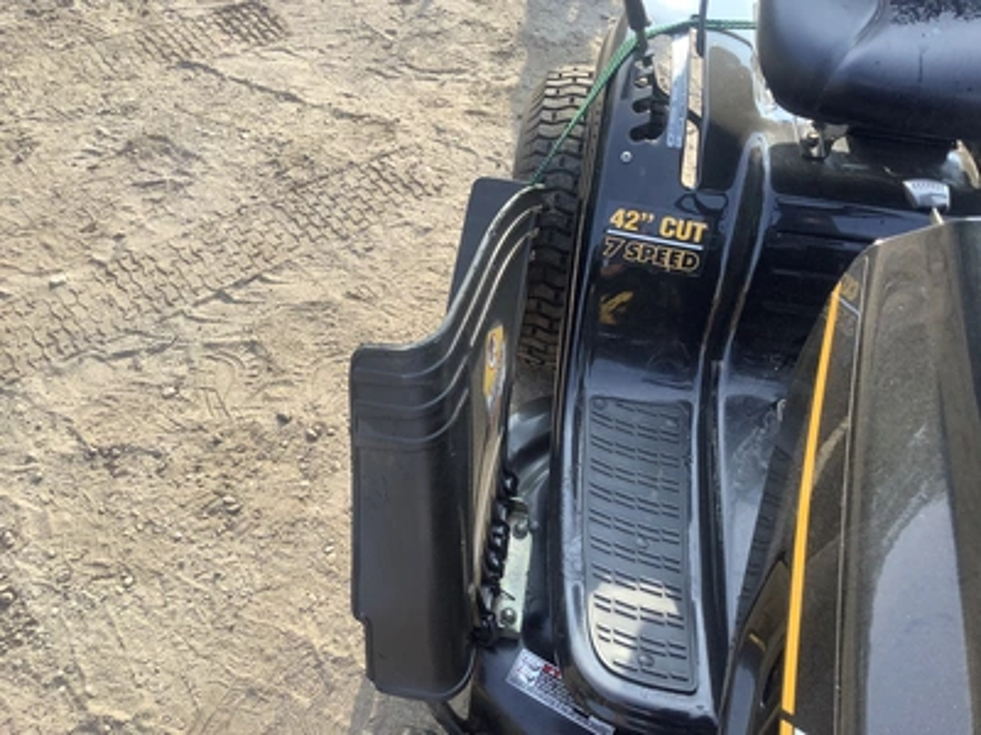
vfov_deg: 45.4
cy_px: 368
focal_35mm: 31
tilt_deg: -50.5
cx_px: 490
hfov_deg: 58.4
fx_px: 879
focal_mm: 3.3
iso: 25
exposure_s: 1/222
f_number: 2.4
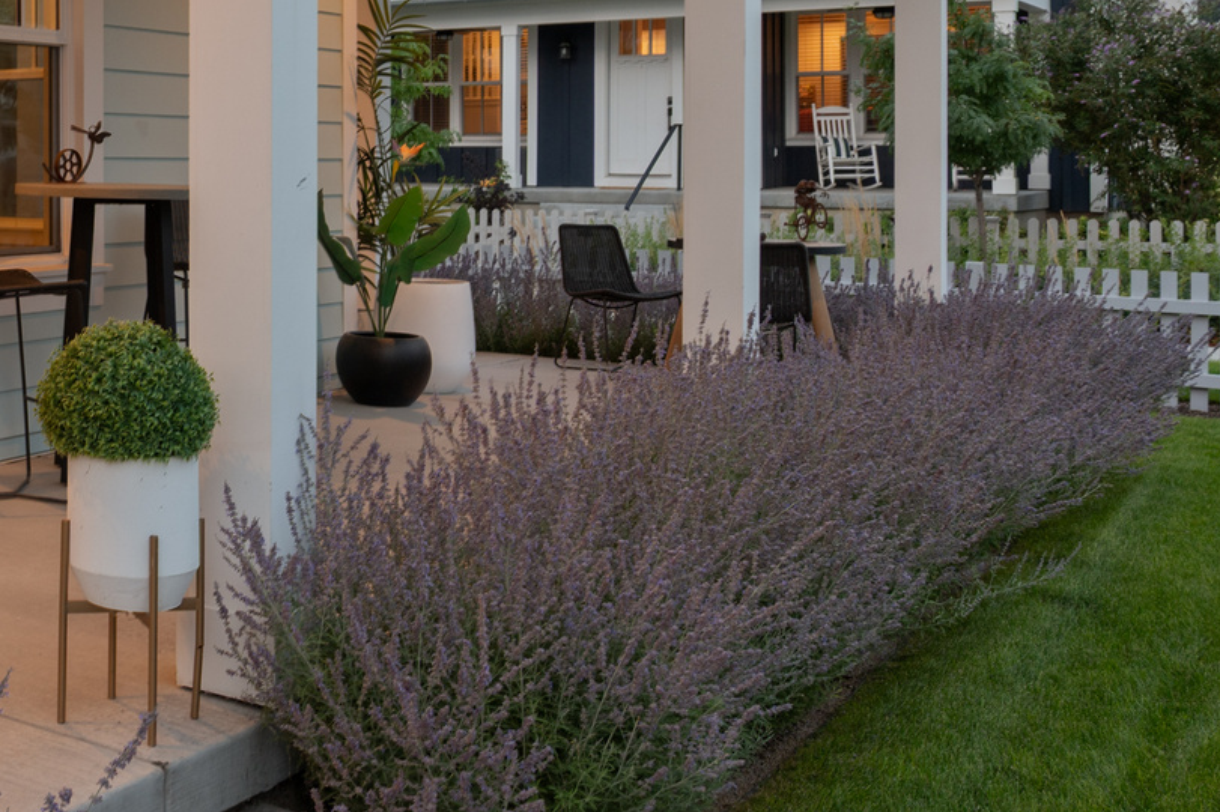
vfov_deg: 27.2
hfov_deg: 34.4
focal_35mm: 48
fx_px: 1626
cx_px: -181
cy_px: 109
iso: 500
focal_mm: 19
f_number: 7.1
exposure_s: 1/8
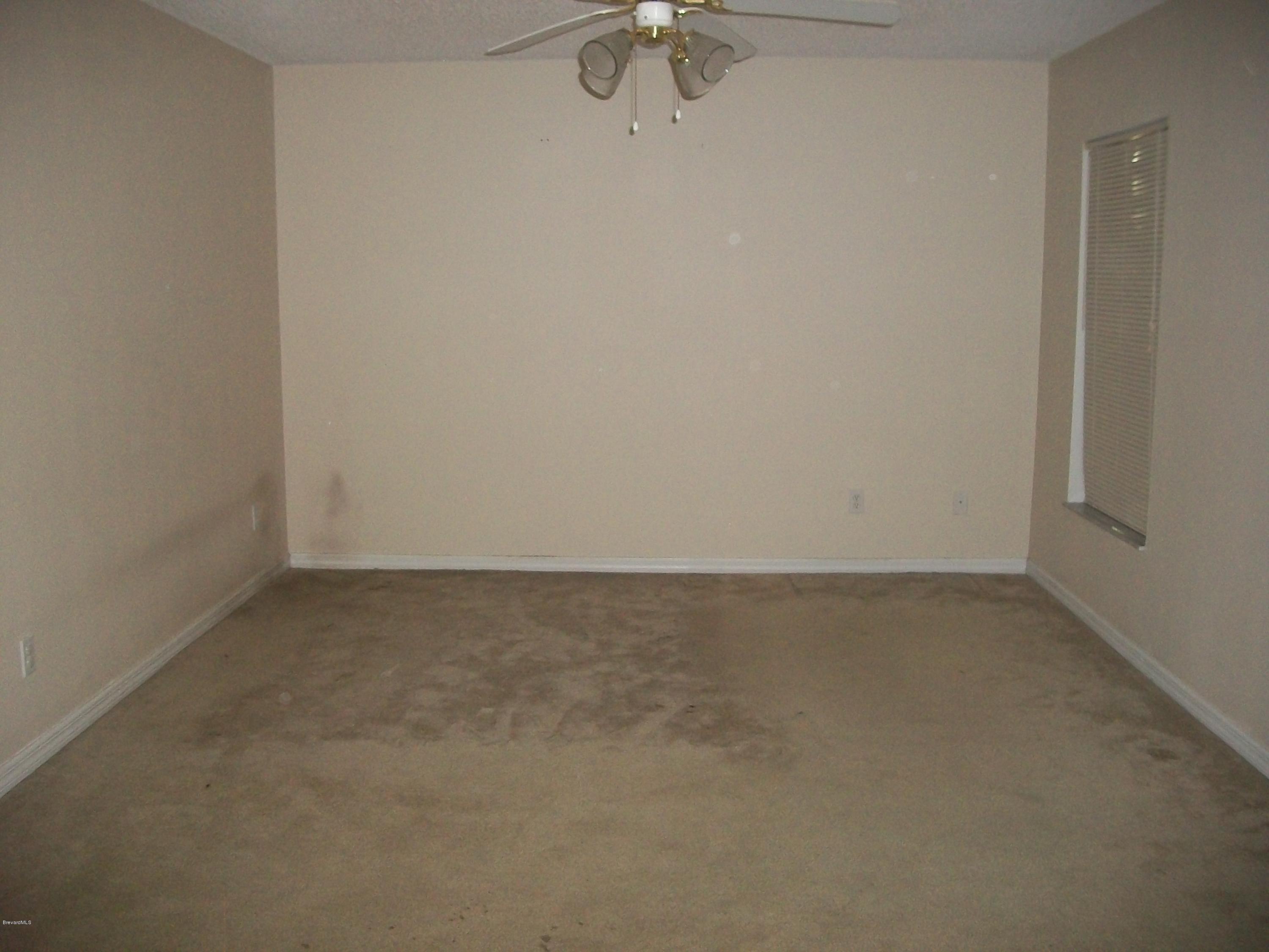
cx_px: 634
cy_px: 476
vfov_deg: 44.2
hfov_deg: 56.8
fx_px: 1173
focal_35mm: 32
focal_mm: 5.7
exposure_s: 1/30
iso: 240
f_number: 2.9
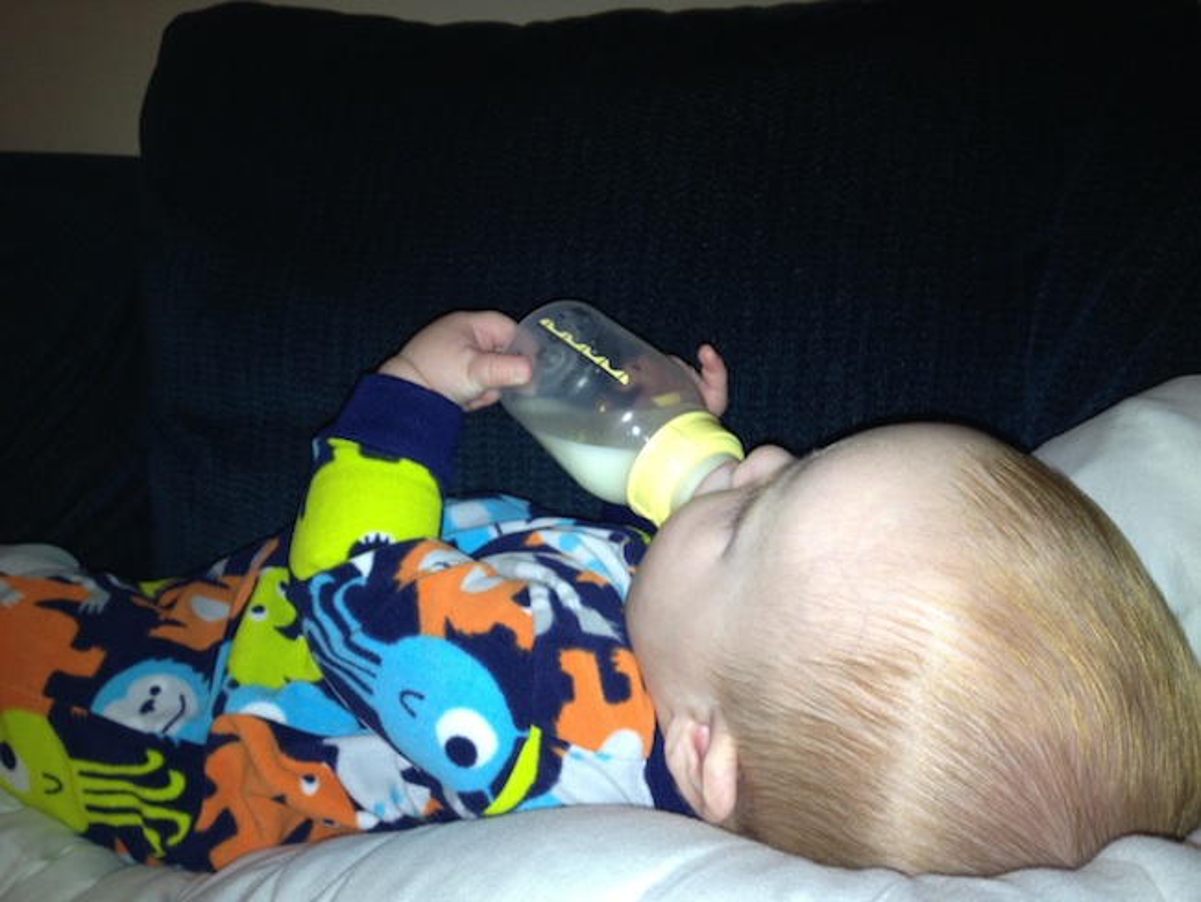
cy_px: 451
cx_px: 600
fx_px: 1215
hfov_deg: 52.6
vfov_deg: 40.7
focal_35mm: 35
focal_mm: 4.28
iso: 80
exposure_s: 1/16
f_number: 2.4
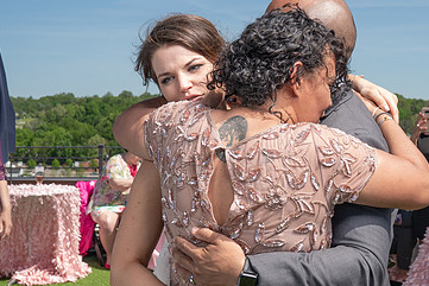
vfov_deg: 21.3
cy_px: 127
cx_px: 300
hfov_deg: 31.1
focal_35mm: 64
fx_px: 763
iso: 50
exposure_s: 1/250
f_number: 7.1
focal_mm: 35
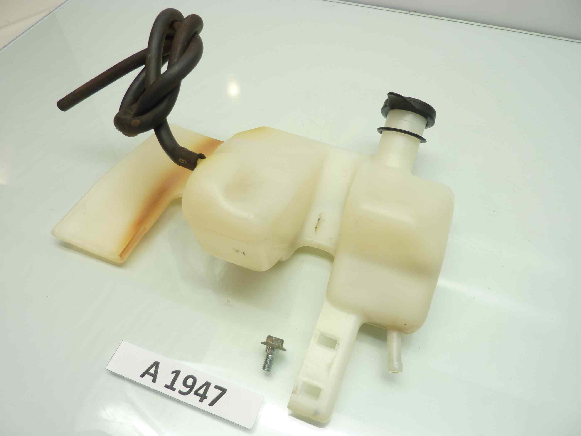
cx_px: 290
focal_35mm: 25
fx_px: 420
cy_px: 218
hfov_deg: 69.4
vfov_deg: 54.9
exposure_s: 1/15
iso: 80
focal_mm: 4.1
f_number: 3.3
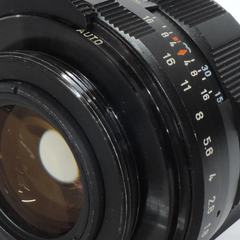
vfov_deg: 16.1
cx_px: 120
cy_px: 118
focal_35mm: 108
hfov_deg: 16.1
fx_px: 847
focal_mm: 10.7
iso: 800
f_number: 8
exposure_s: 1/15
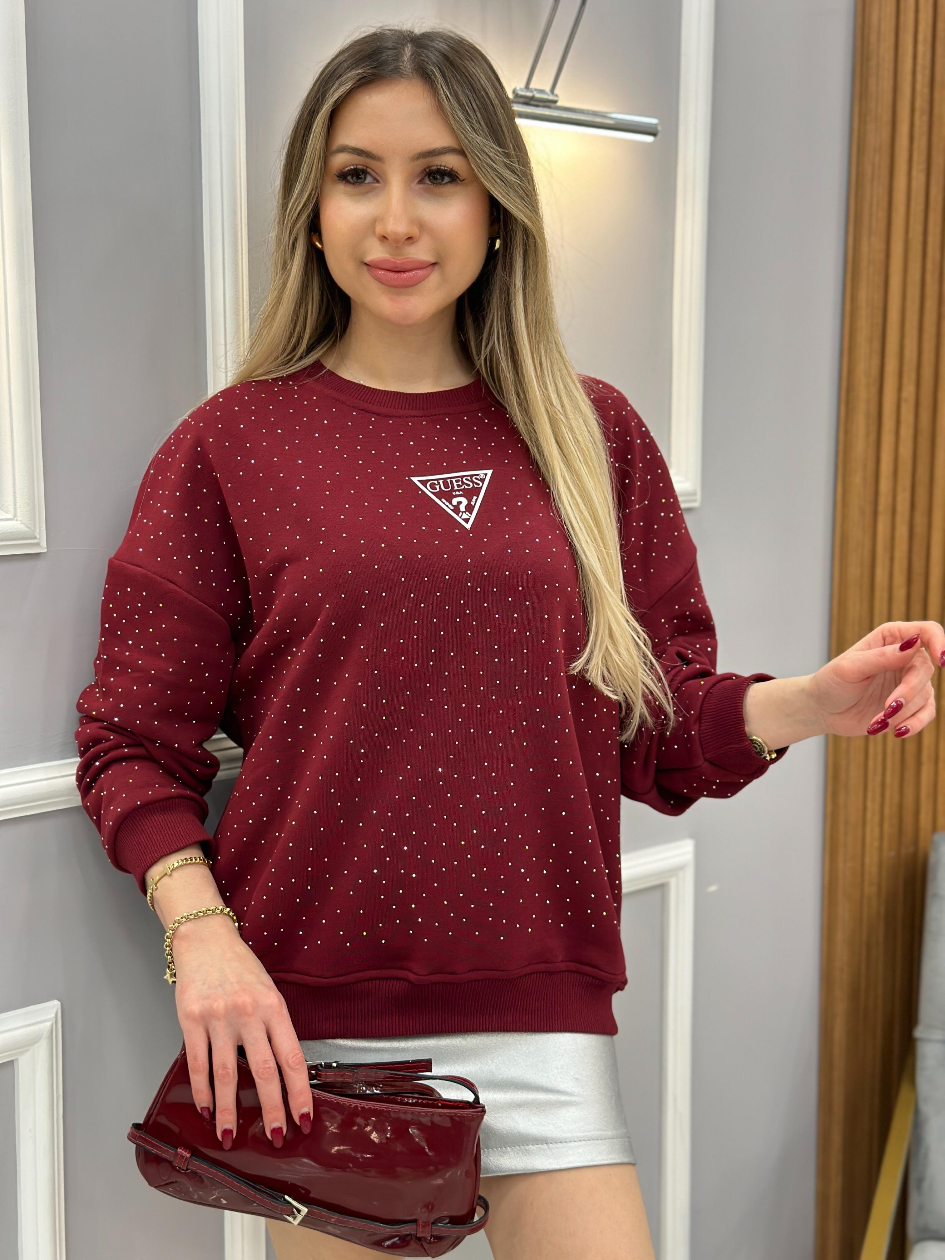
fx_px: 1747
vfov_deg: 39.7
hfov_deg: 30.3
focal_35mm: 48
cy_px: 630
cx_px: 472
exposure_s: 1/100
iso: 160
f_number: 1.78
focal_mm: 6.86
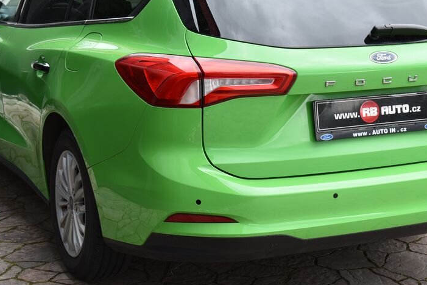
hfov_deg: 26.6
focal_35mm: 76
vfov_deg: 17.9
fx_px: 902
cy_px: 105
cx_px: 240
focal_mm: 52
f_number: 7.1
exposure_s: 1/200
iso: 500
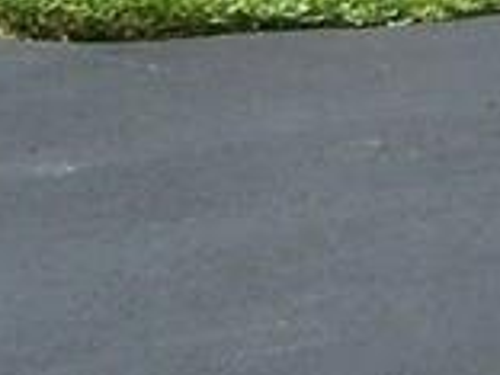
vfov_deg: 5.6
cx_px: 1554
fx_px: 3611
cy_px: -731
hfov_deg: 7.0
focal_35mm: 250
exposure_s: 1/500
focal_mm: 6.3
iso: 80
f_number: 5.6
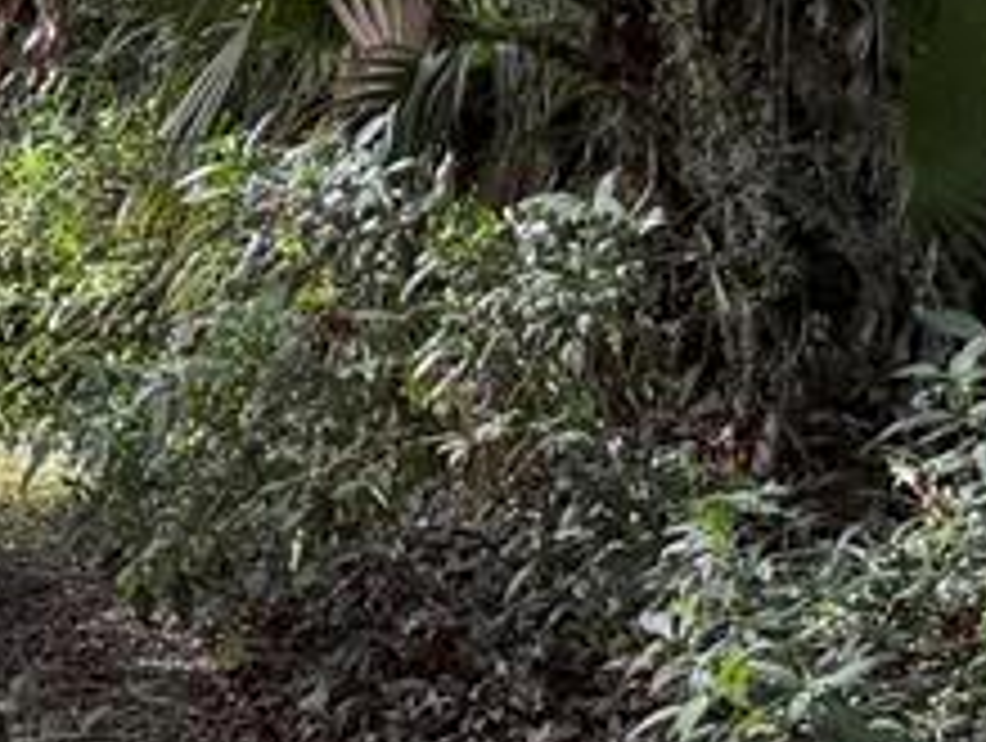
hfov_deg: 10.9
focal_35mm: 175
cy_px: -157
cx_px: -387
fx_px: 4993
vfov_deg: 8.4
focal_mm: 6.76
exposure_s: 1/263
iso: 80
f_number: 1.78
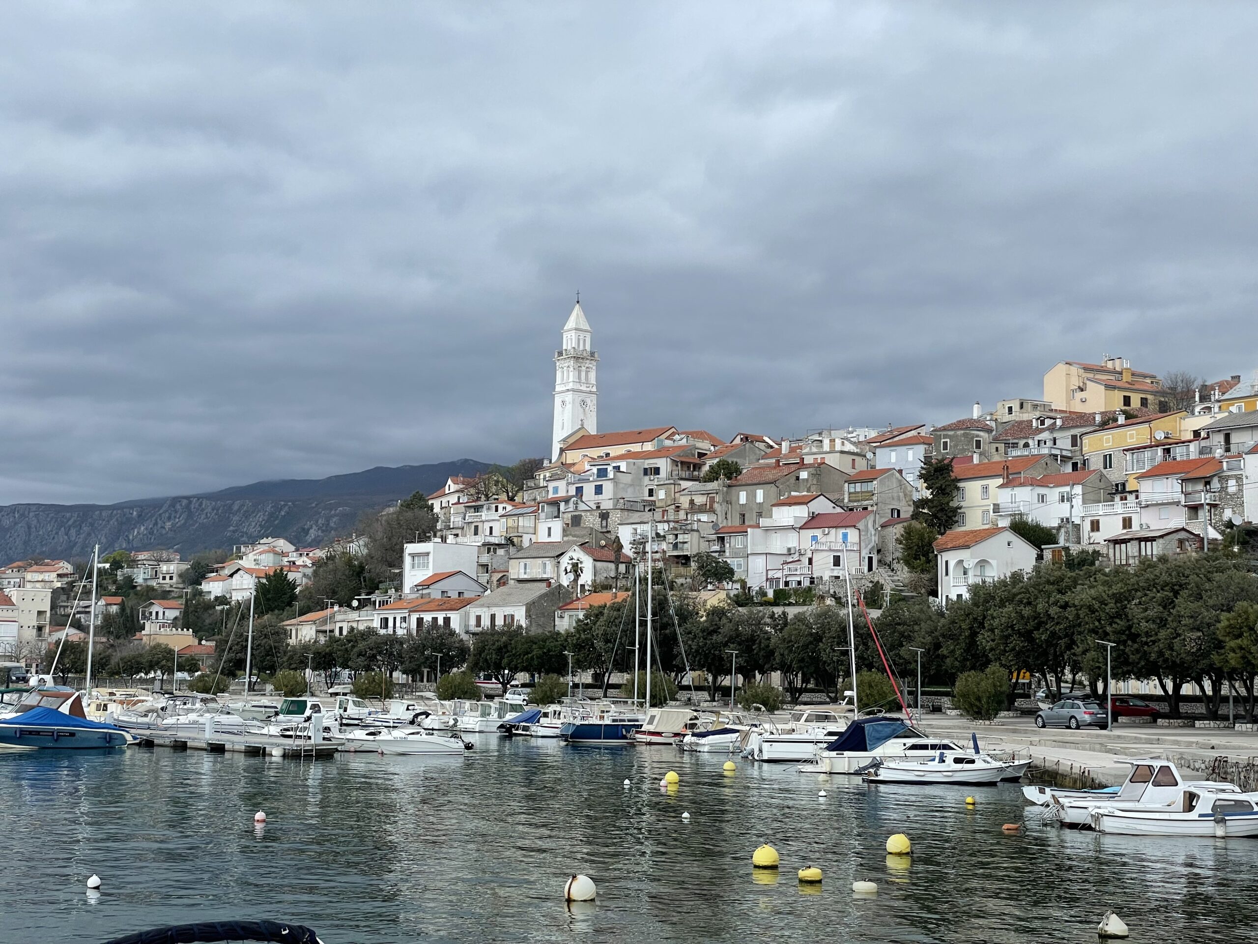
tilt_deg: +6.2
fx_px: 1890
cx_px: 629
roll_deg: -1.1
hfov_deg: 36.8
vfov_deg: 28.0
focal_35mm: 52
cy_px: 472
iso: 25
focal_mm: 6
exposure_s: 1/505
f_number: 2
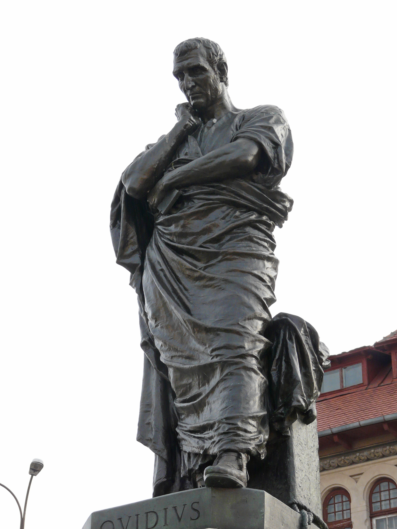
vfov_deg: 20.6
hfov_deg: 15.6
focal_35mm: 95
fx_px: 1453
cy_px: 259
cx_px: 182
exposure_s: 1/200
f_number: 4
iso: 100
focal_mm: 14.3
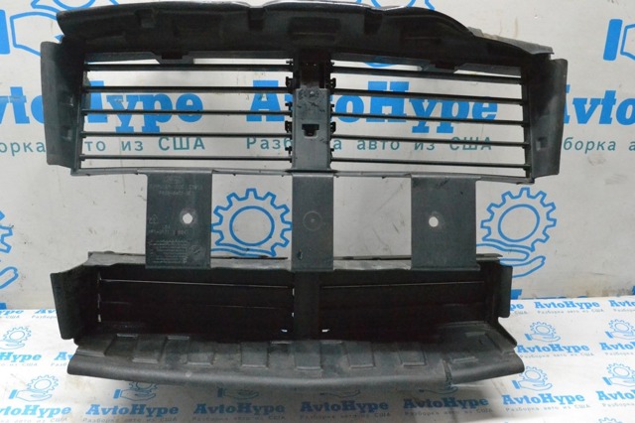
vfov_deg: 36.8
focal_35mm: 36
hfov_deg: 53.2
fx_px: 635
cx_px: 318
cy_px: 212
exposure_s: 1/160
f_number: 9
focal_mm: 24
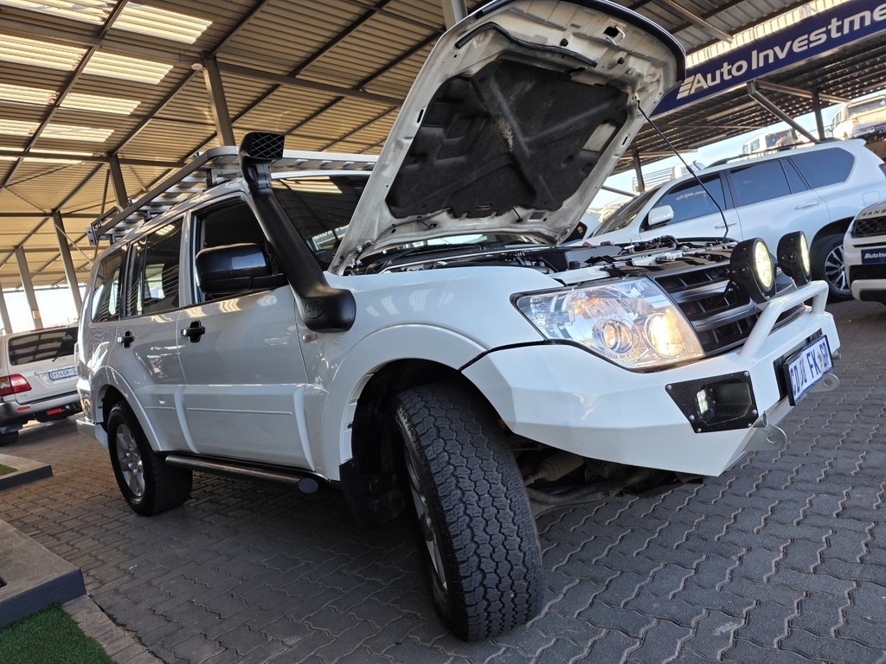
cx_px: 443
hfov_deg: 73.9
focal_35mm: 23
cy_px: 332
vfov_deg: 58.9
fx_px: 589
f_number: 1.7
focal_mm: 6.25
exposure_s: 1/180
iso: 40
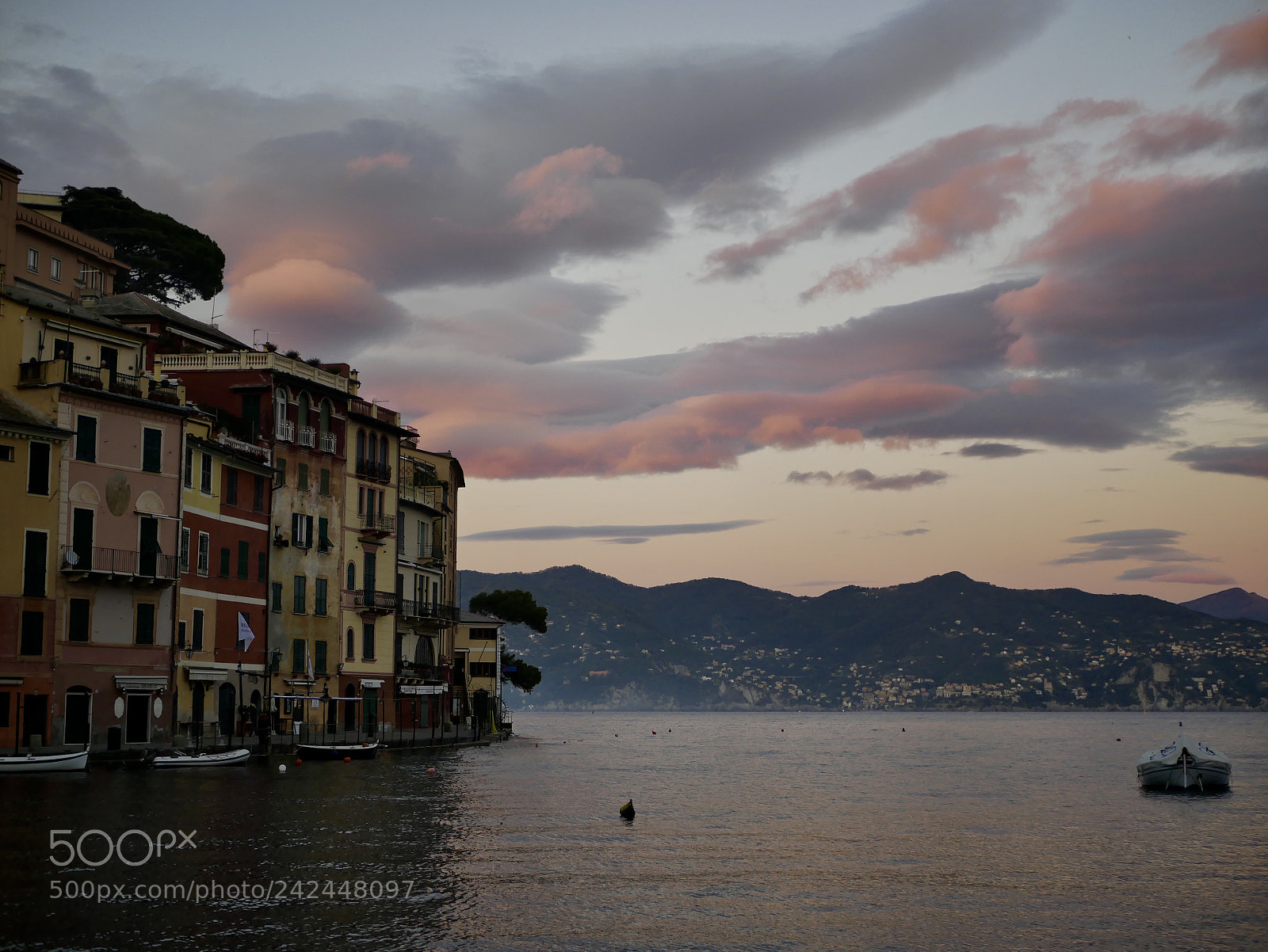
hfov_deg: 38.2
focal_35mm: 50
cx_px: 634
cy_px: 476
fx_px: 1833
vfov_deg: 29.1
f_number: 1.7
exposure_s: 1/400
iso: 200
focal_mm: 25
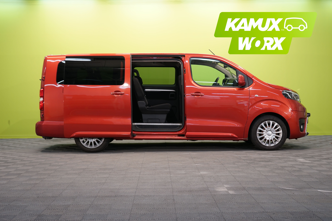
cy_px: 110
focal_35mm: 51
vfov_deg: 26.5
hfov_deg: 38.9
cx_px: 166
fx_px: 470
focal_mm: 51
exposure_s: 1/30
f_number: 4.5
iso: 400
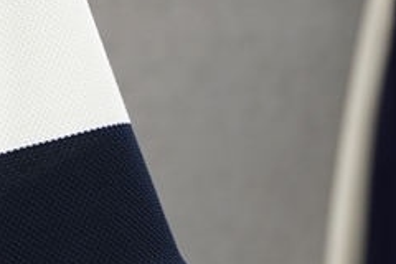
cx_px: -475
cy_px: -89
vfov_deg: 4.1
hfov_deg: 5.9
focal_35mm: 337
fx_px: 3707
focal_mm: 50
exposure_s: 1/125
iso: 320
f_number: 3.5
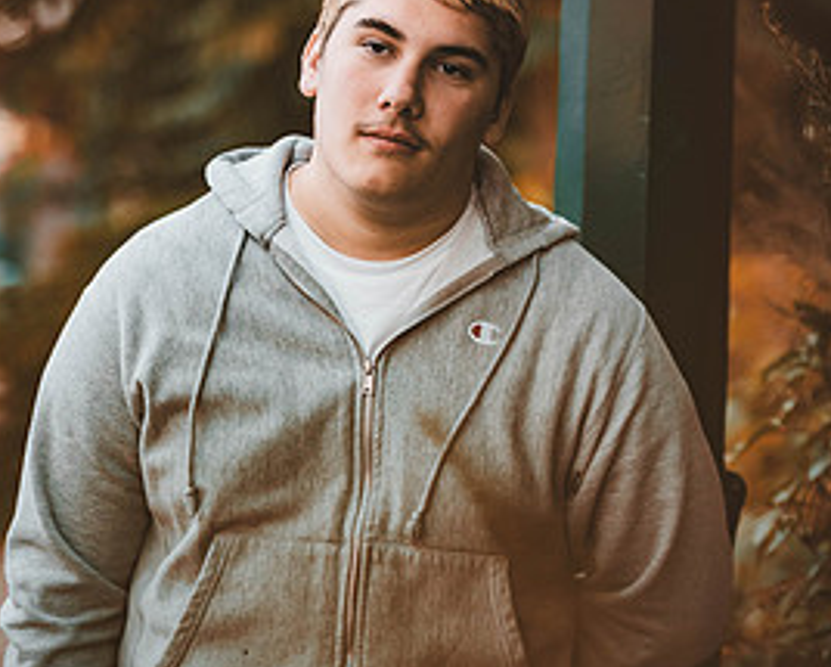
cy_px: 285
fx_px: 4727
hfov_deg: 10.0
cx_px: 391
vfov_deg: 8.1
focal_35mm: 192
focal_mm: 122
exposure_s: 1/400
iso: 1600
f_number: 2.8
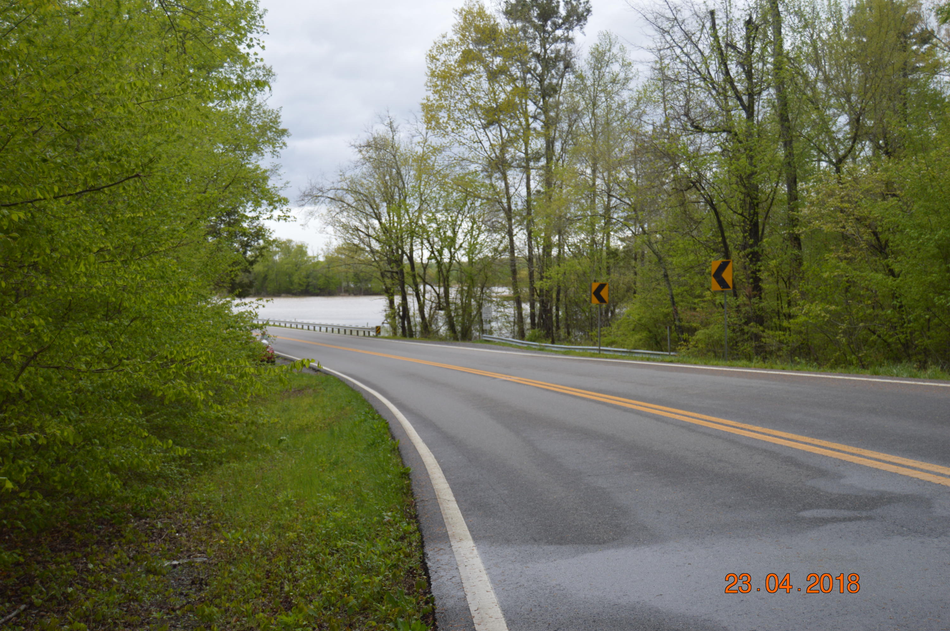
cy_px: 316
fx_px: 1028
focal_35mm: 39
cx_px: 475
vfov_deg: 34.1
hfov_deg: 49.6
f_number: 4
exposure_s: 1/200
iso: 100
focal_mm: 26
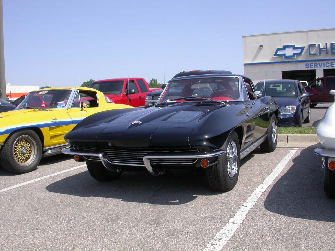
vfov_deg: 37.7
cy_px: 126
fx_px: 368
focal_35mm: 38
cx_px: 168
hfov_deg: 49.0
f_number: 7.5
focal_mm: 7.85
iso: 100
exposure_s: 1/279
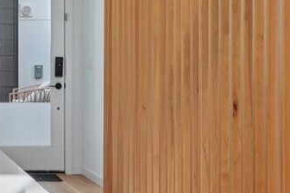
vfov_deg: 13.5
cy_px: 59
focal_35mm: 101
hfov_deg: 18.0
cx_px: -149
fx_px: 814
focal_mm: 20
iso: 250
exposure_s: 1/125
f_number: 8
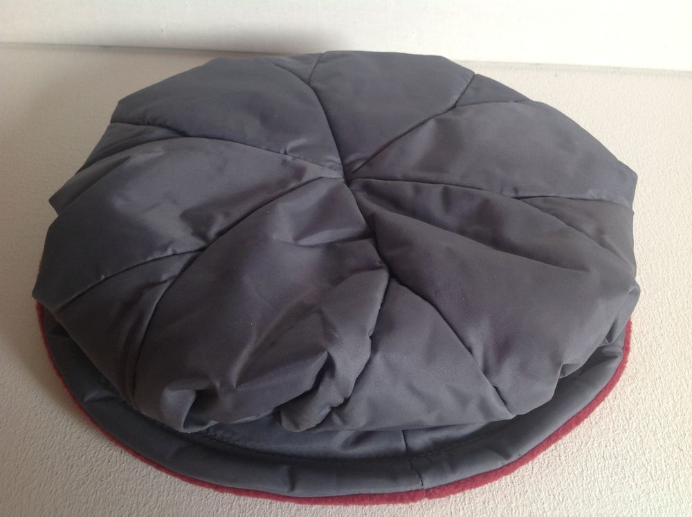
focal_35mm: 35
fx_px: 699
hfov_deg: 52.7
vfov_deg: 40.6
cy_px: 258
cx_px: 346
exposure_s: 1/40
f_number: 2.4
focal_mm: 4.28
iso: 64
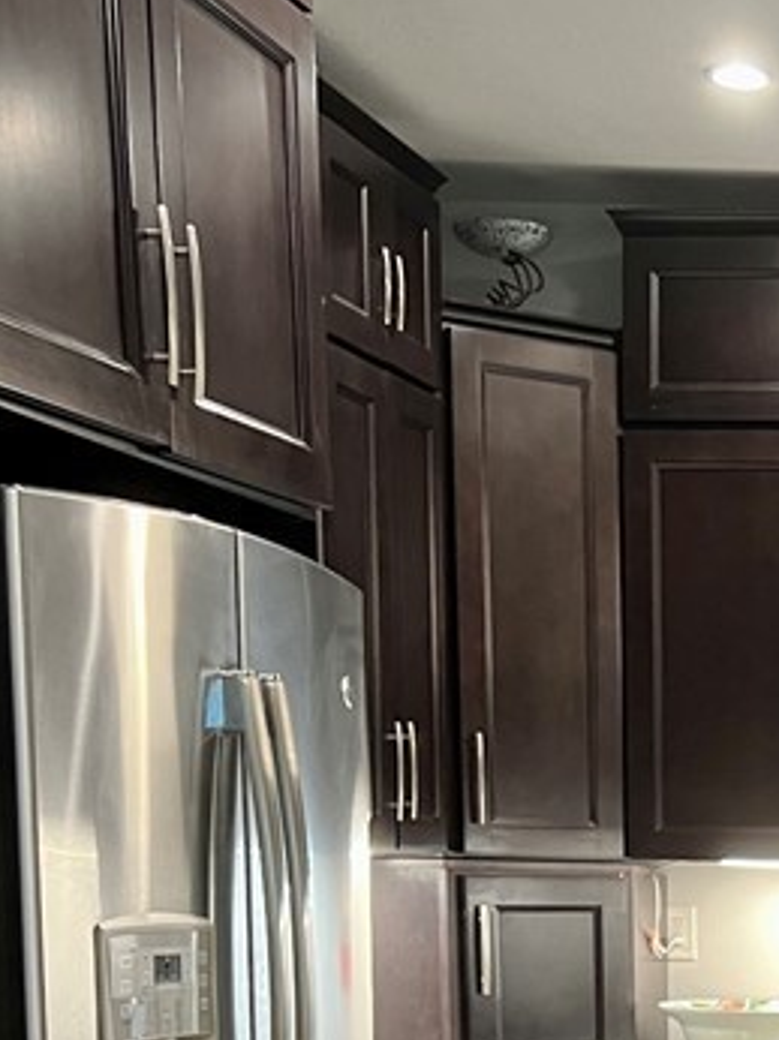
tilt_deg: -7.9
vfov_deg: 23.5
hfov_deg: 17.8
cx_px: 1035
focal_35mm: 77
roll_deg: -0.7
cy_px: 1202
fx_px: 2313
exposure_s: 1/60
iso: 250
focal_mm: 5.7
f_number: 1.5
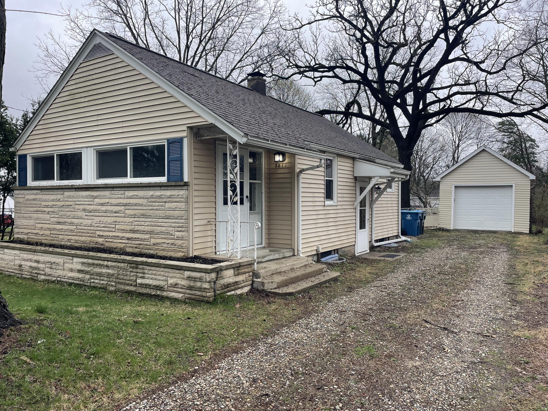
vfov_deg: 53.1
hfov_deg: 67.3
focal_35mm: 26
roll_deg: +0.1
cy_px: 206
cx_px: 274
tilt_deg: -0.1
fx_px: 412
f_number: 1.6
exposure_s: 1/651
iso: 32
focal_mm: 4.2
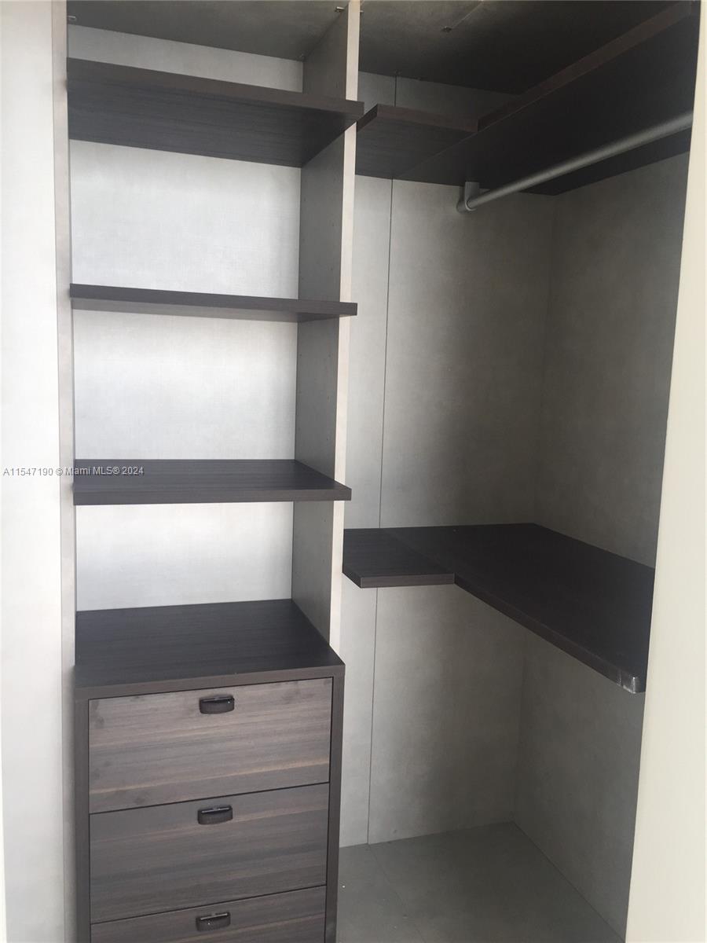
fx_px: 790
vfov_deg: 61.7
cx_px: 354
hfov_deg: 48.2
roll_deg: -2.2
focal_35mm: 29
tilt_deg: -6.0
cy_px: 472
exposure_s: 1/120
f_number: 2.2
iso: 32
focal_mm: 4.15
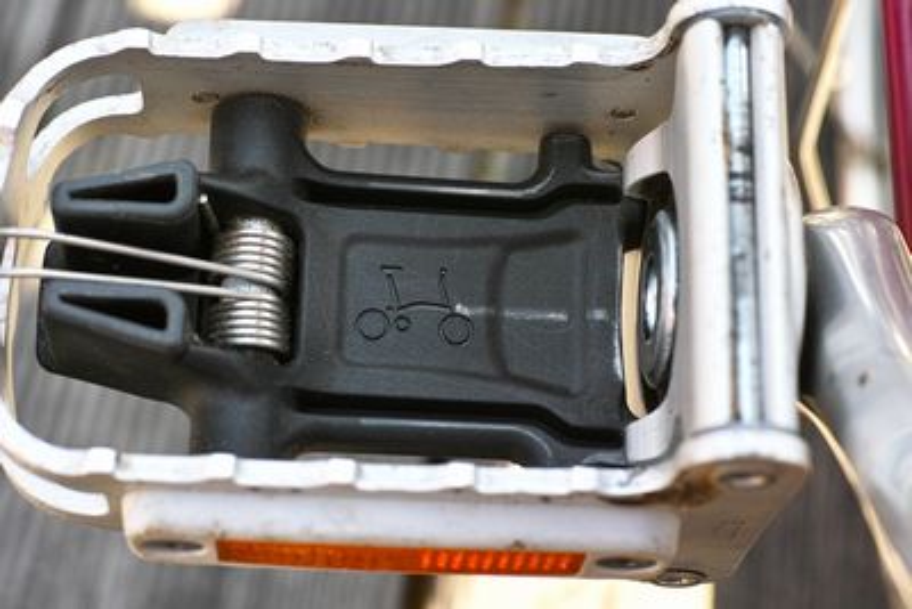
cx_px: 456
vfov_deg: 18.2
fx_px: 1901
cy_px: 304
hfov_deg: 27.0
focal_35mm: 75
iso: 250
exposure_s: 1/125
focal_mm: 50
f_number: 5.6
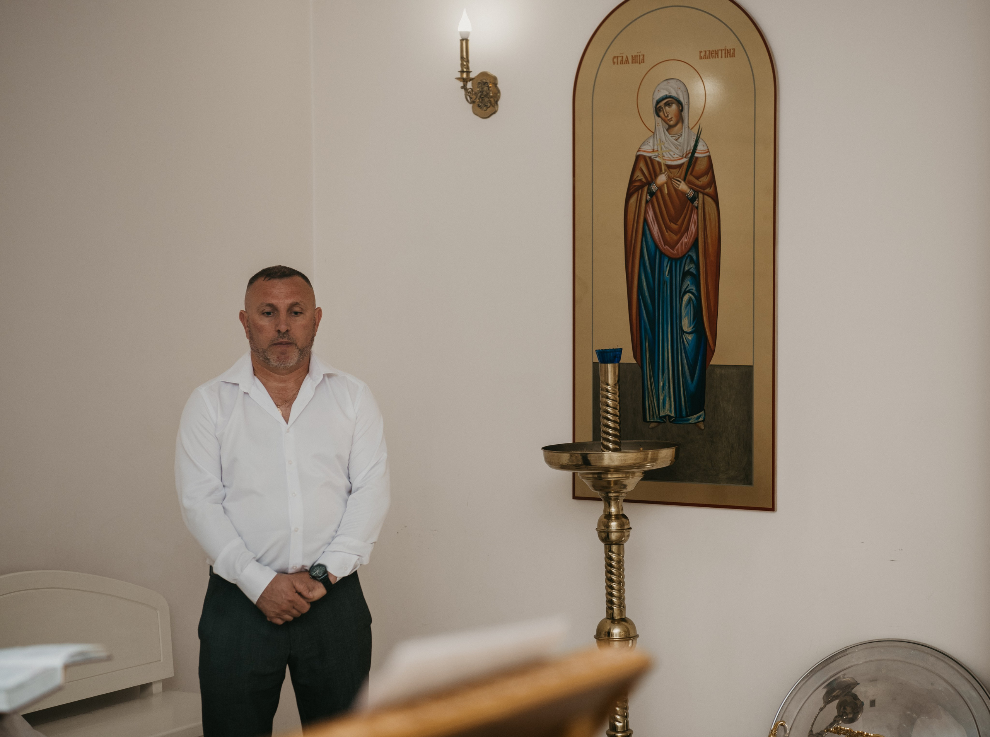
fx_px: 2149
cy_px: 368
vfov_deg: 19.5
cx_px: 553
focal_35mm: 75
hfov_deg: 25.9
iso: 200
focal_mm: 70
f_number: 4
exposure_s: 1/160
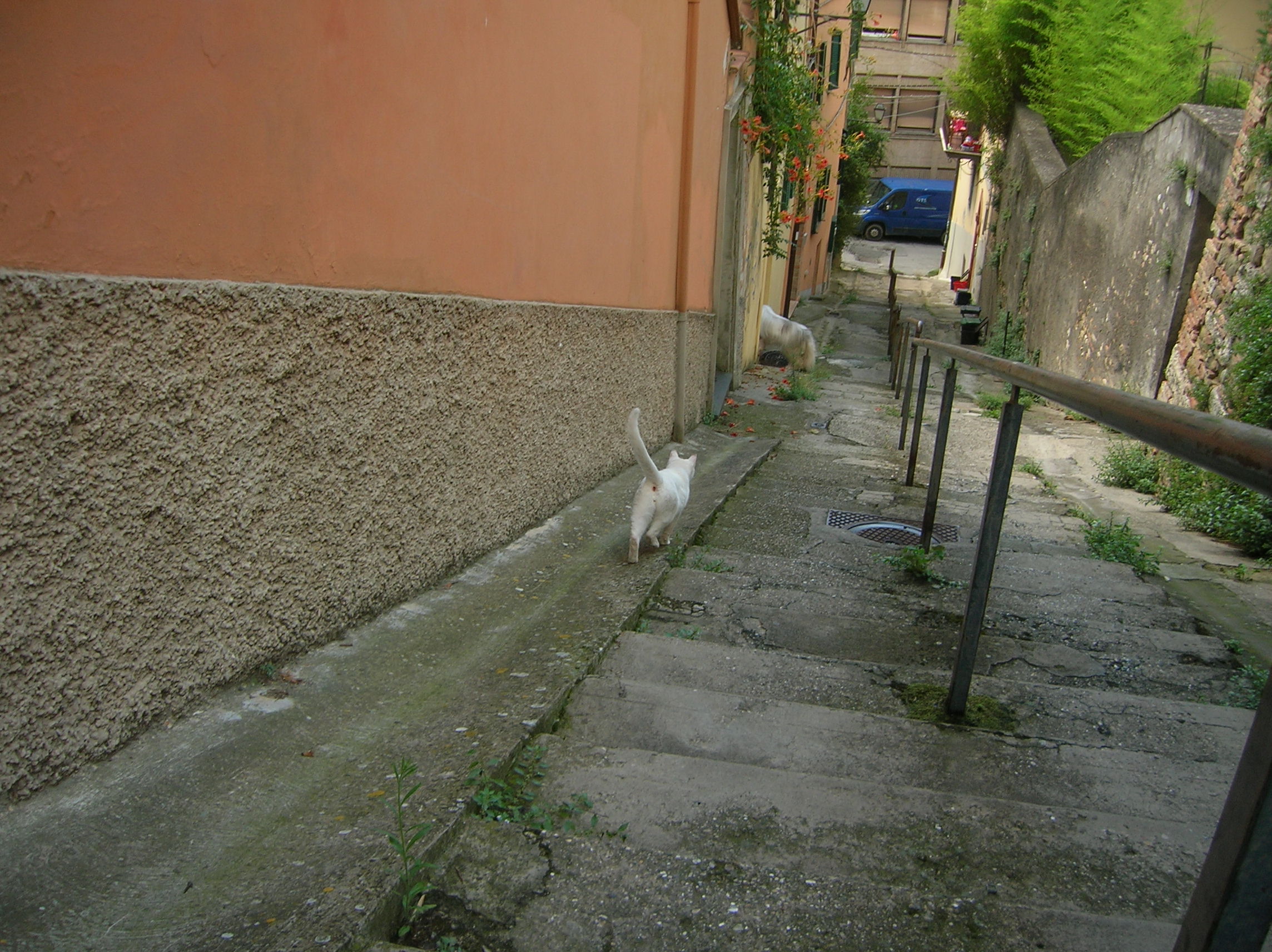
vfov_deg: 41.7
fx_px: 1248
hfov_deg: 54.0
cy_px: 476
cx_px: 636
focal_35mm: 34
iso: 50
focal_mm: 5.7
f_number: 2.9
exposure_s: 1/154
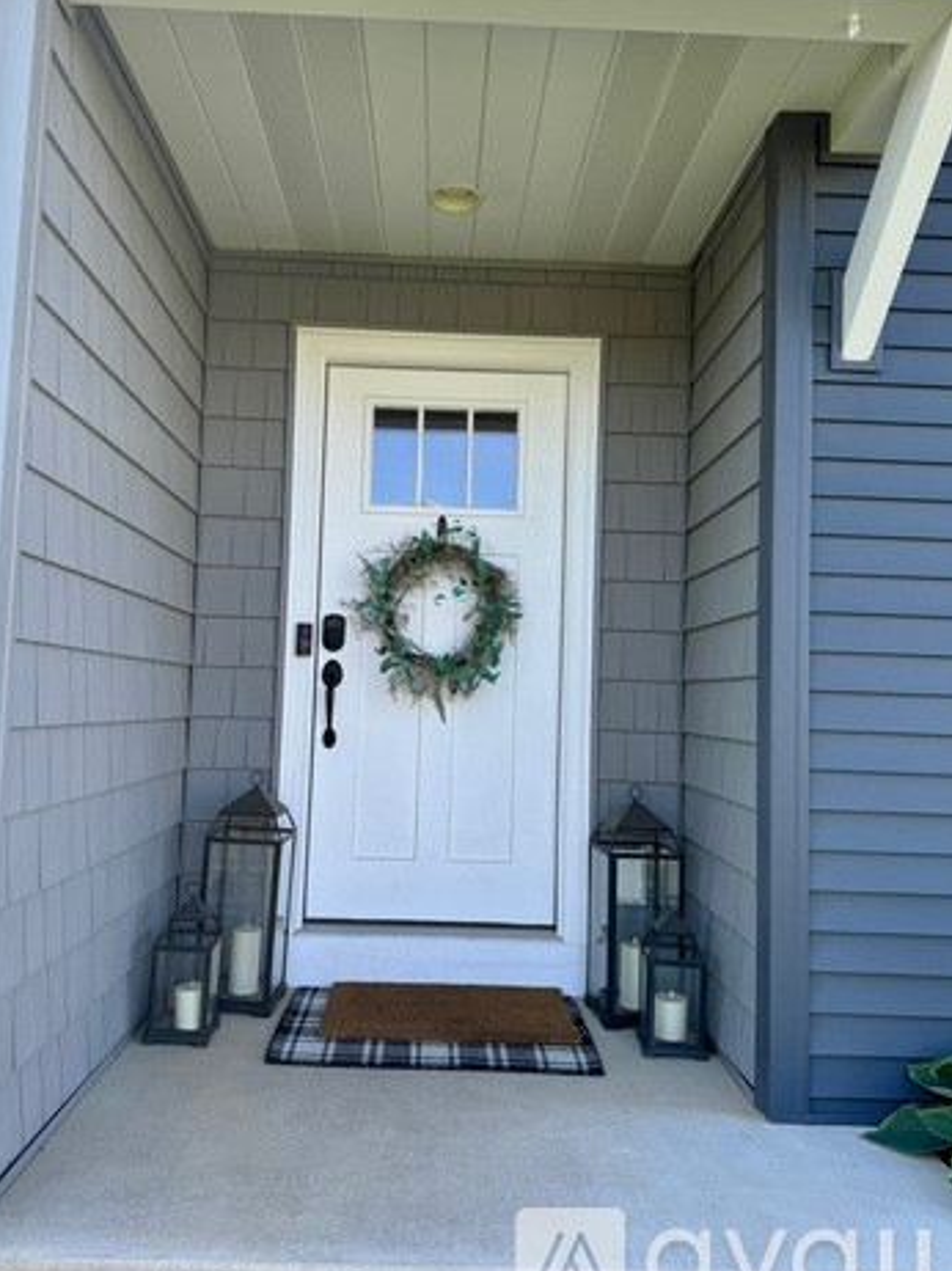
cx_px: 444
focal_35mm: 26
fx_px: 954
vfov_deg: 67.3
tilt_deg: +3.8
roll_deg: -1.5
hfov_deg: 53.0
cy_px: 630
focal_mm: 6.76
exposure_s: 1/707
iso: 80
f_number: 1.78
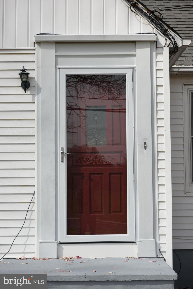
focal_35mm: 70
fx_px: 562
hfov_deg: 19.5
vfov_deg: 28.8
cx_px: 96
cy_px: 144
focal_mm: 70
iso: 64
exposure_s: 1/400
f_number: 6.3
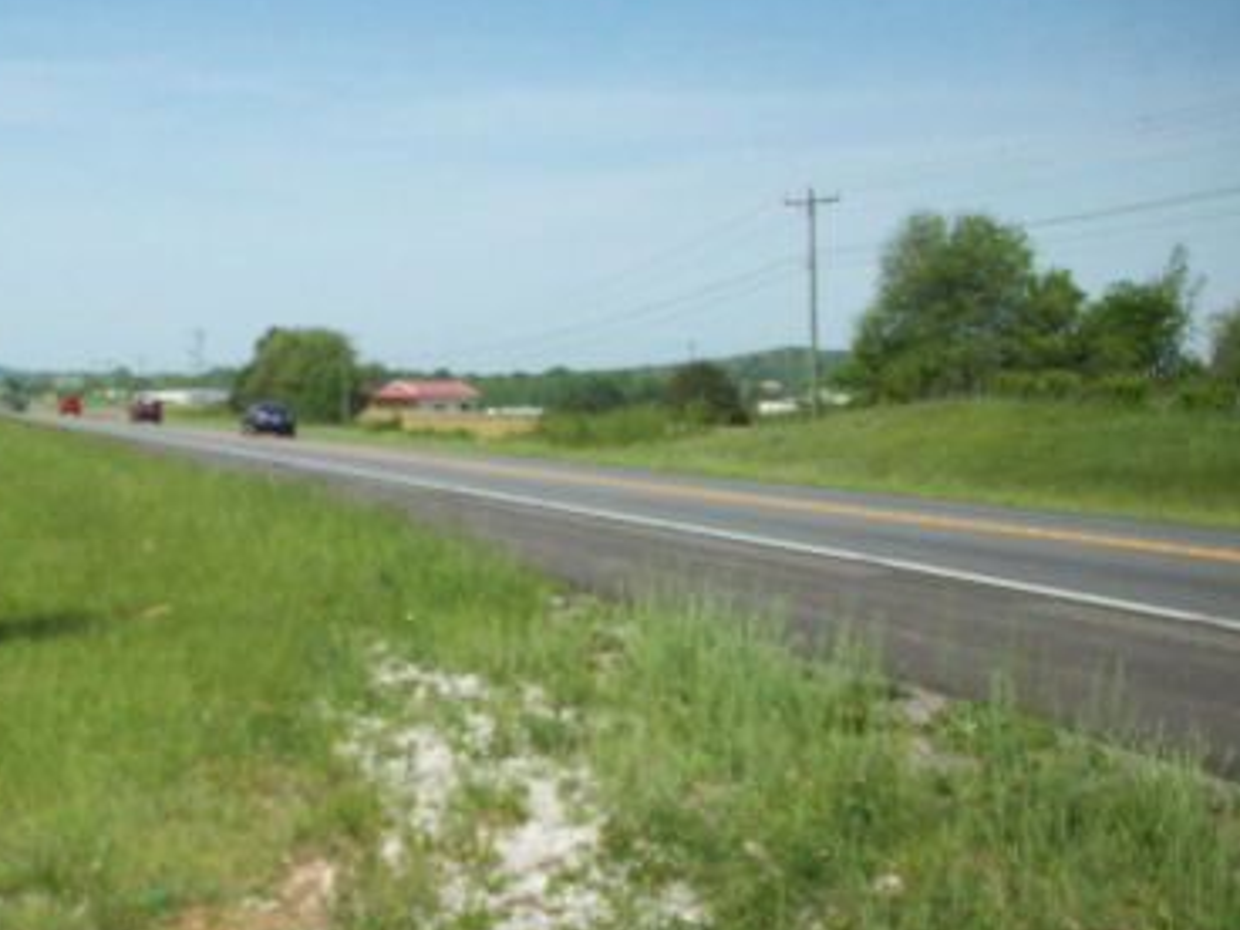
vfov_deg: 21.9
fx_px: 2400
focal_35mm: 67
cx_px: 211
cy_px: 573
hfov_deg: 28.2
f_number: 5.6
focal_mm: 6.2
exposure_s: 1/556
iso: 80
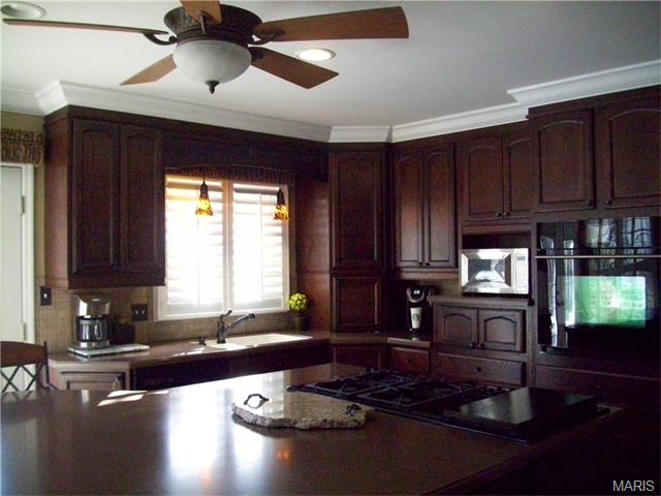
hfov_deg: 56.8
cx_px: 330
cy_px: 248
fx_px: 611
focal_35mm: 32
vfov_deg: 44.2
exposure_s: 1/100
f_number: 2.9
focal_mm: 5.7
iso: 640
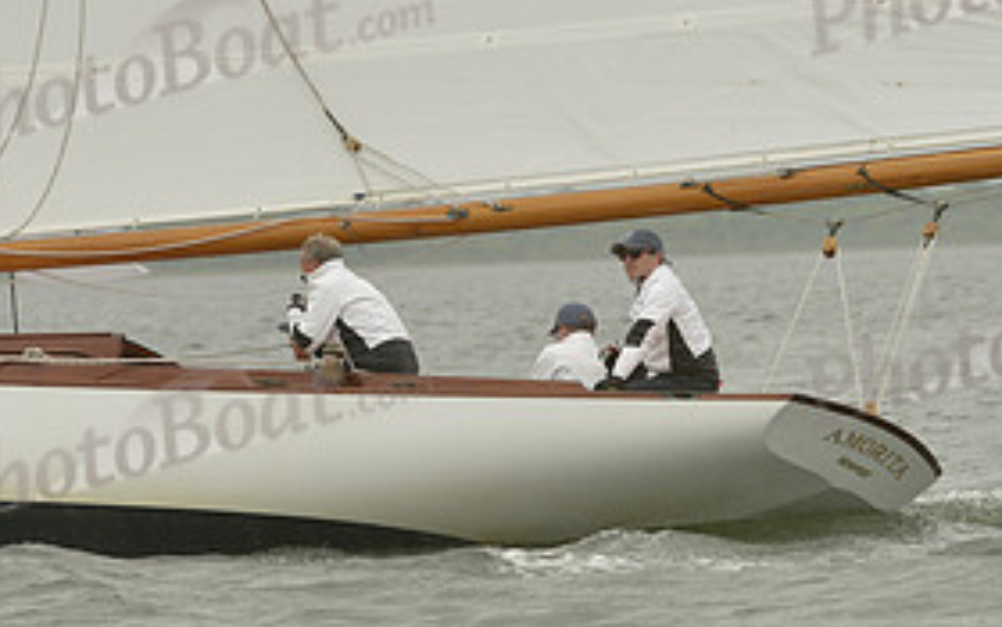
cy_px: 199
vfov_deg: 3.1
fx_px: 11551
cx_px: 623
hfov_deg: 5.0
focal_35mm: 423
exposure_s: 1/640
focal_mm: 200
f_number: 5
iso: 400
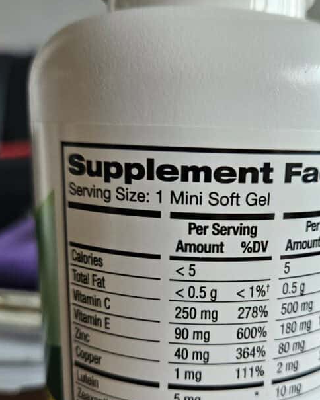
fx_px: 450
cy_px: 259
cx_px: 206
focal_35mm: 38
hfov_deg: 38.8
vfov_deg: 47.3
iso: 125
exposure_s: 1/180
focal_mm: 5.4
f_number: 1.8
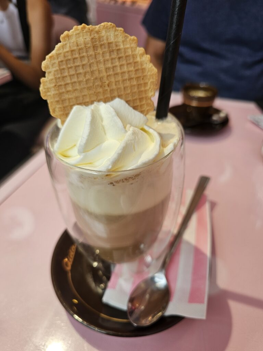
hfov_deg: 58.9
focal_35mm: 23
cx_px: 132
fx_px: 233
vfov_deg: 73.9
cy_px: 176
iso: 50
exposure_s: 1/120
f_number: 1.7
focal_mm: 6.3
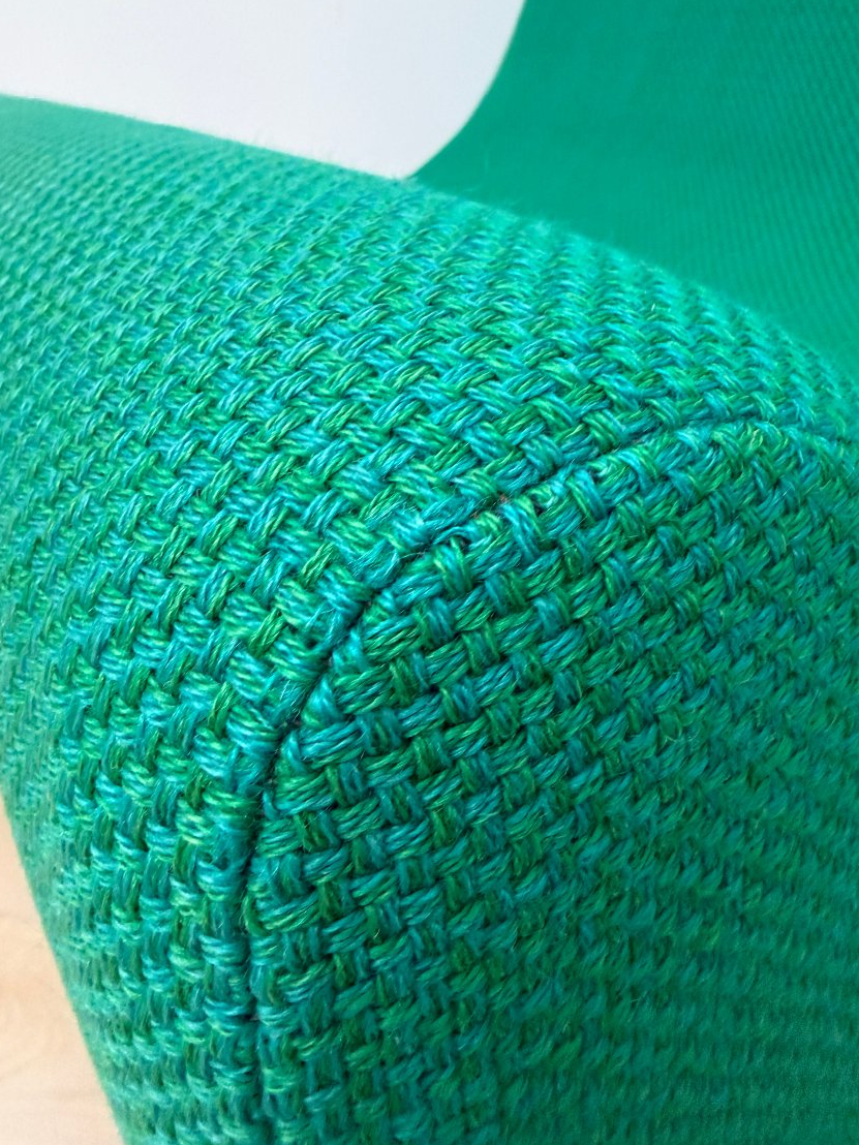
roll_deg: -0.5
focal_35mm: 26
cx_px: 408
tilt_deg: -21.9
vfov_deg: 67.3
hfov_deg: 53.0
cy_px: 548
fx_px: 860
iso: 500
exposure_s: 1/50
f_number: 2.2
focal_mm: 2.22
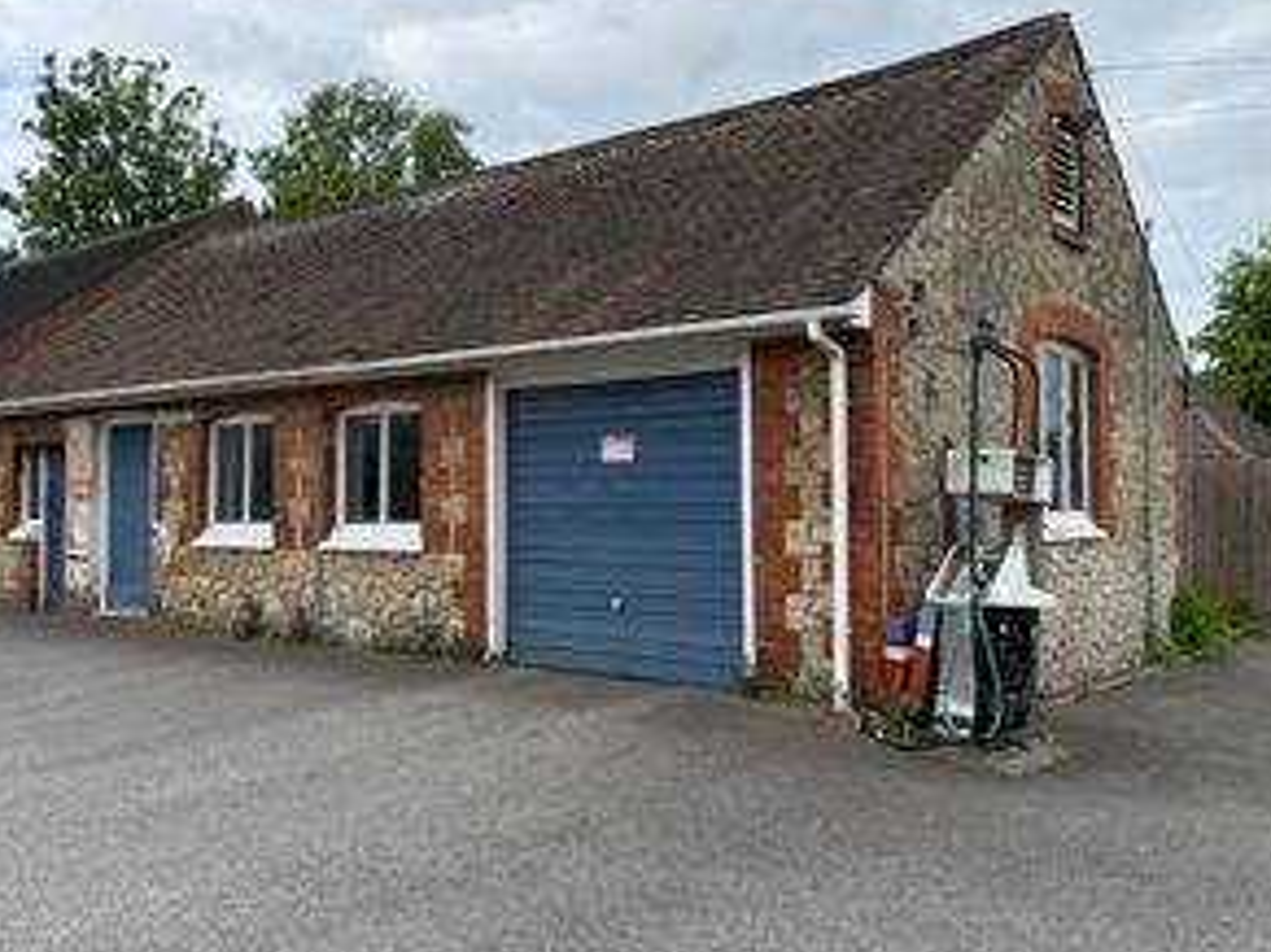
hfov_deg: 55.4
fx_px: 1211
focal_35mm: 33
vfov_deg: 42.9
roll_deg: +0.4
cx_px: 642
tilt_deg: +2.8
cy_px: 454
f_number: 1.78
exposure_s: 1/4167
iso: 100
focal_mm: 6.76
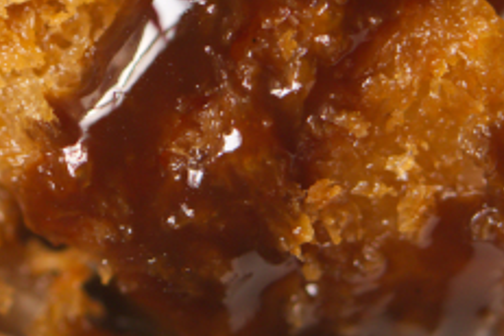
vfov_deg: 4.4
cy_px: -192
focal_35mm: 312
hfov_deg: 6.6
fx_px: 4368
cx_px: -103
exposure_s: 1/60
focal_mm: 60
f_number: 4
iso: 250
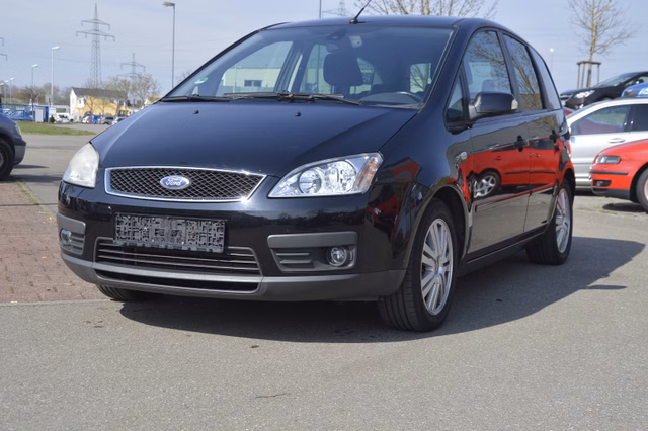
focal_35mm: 57
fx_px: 1025
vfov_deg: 23.8
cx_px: 324
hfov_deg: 35.1
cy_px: 216
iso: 100
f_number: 8
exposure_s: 1/250
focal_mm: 38
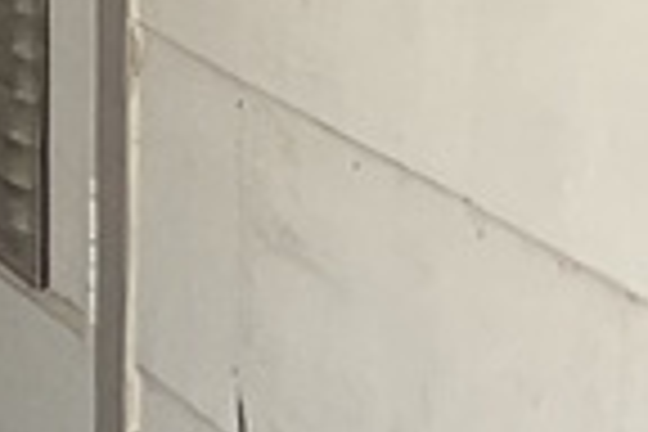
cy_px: -536
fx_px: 5436
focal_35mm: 302
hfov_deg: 6.0
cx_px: -1692
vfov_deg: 4.5
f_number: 1.8
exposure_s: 1/593
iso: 16
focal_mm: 3
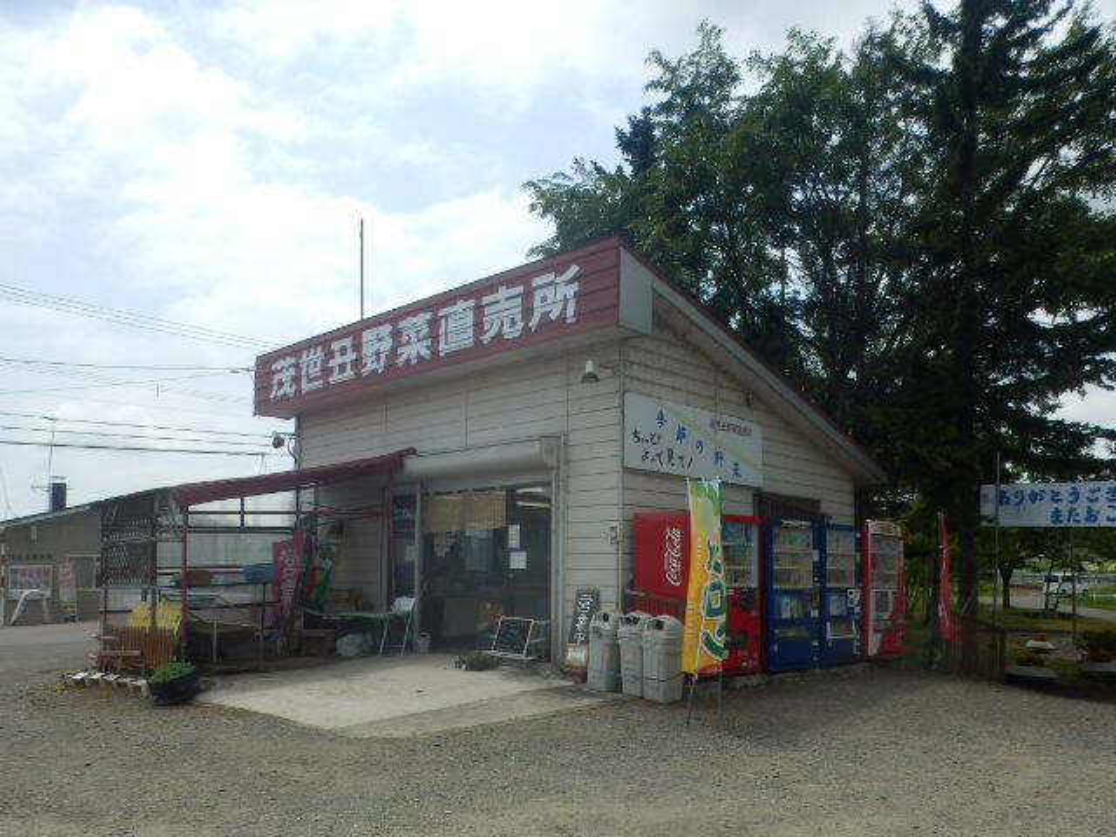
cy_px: 418
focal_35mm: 33
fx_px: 1064
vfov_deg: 42.9
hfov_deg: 55.4
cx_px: 558
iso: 80
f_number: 9.4
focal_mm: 5.9
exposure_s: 1/160
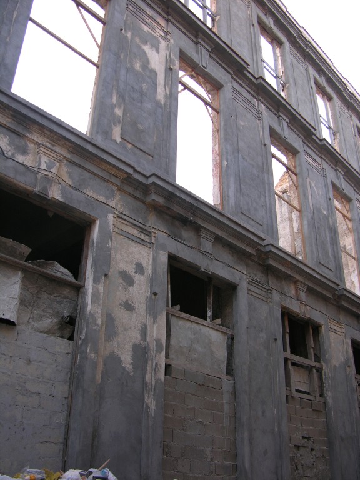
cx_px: 180
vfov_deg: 52.6
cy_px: 240
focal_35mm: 35
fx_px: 485
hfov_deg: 40.7
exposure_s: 1/40.9
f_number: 2.8
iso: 50
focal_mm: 8.9
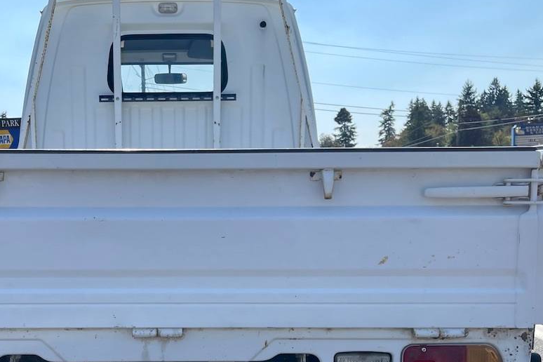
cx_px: 166
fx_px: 649
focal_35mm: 43
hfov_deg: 44.5
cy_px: 266
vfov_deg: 30.7
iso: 32
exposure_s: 1/3165
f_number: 1.6
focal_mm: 5.1
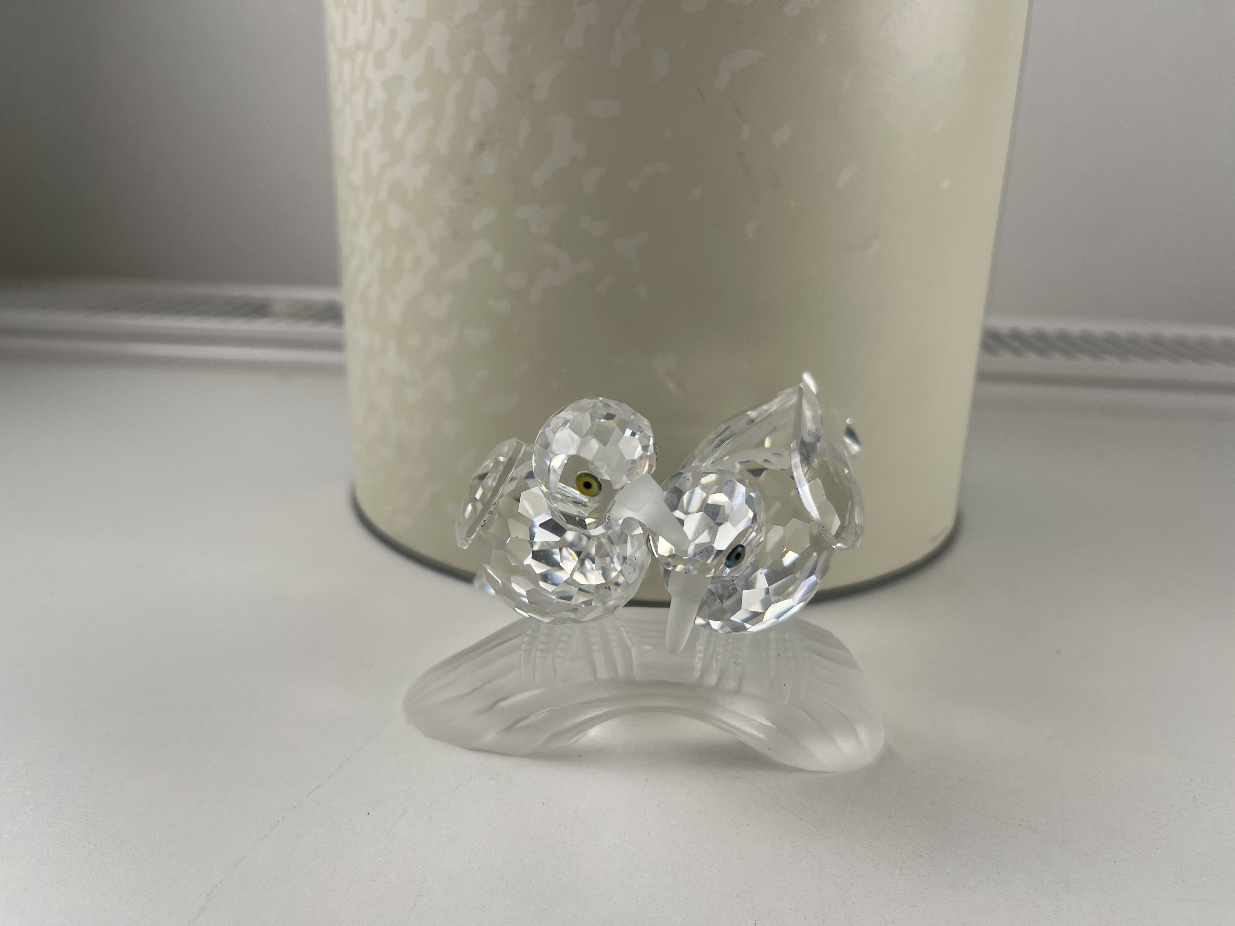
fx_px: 892
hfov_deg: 69.4
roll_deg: -2.0
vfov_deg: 54.9
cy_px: 463
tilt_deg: -19.8
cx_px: 618
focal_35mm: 25
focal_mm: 5.1
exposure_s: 1/287
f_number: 1.6
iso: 32
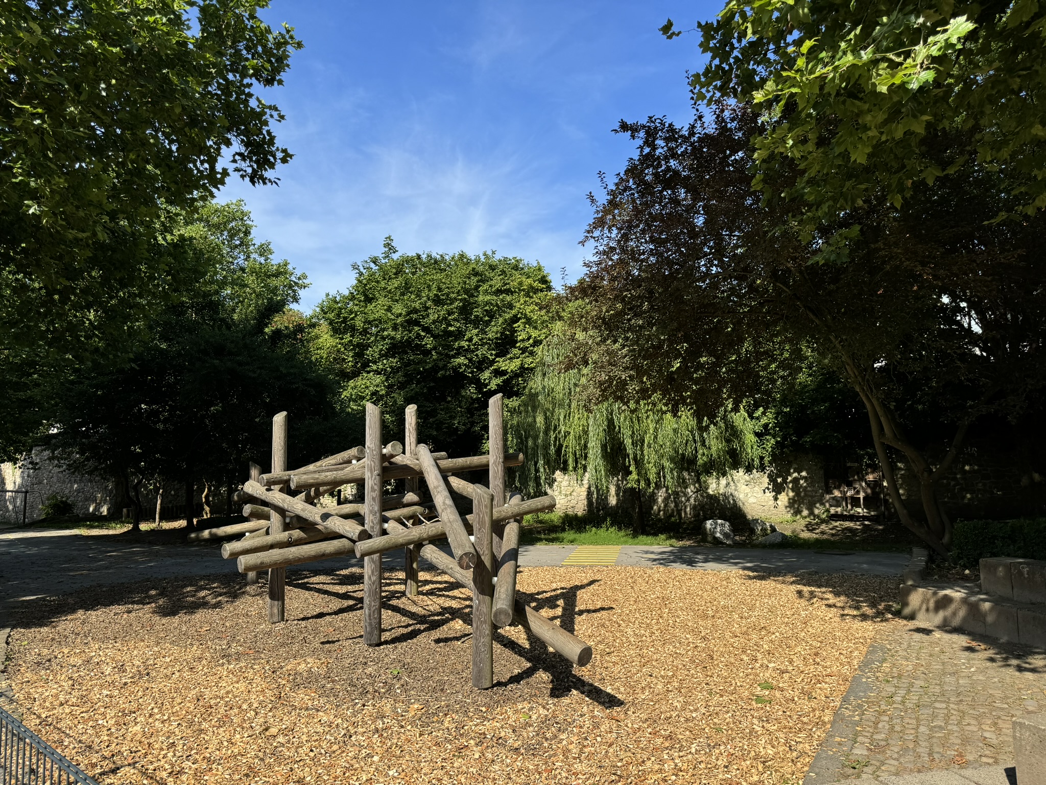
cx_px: 523
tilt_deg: +1.8
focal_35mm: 24
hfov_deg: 71.6
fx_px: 725
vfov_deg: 56.8
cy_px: 392
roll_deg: +0.9
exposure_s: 1/2833
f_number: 1.78
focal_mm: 6.76
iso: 80
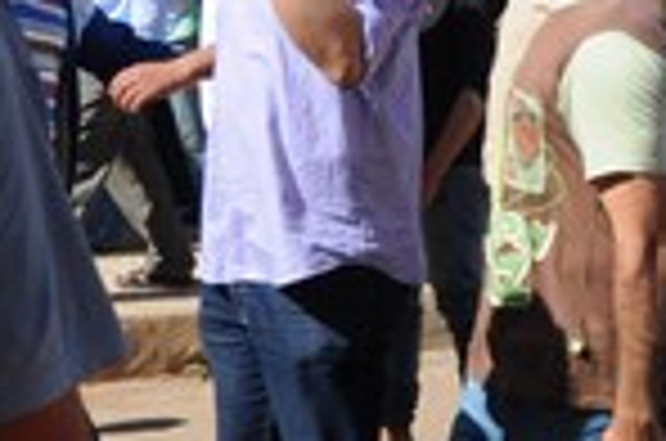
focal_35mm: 117
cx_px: 549
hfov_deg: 17.4
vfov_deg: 11.6
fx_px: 2160
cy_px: 160
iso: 200
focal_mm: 18
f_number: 9
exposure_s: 1/320
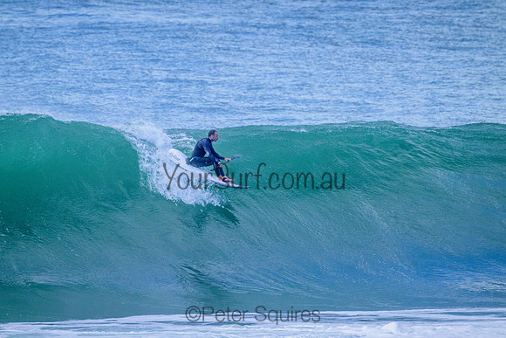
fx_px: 11247
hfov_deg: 2.6
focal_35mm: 800
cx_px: 253
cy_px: 169
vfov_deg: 1.7
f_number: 11
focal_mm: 800
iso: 3600
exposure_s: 1/2000
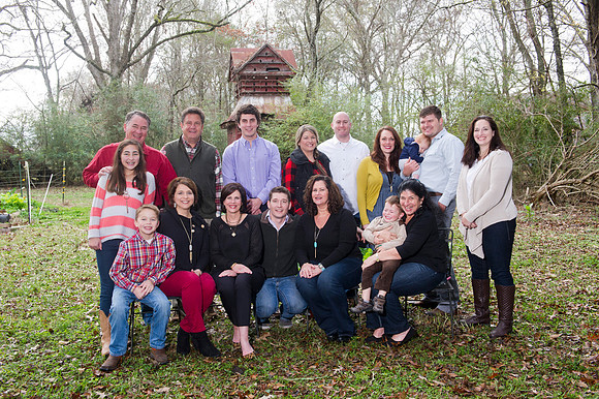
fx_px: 582
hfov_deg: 54.5
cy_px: 200
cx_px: 300
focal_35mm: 35
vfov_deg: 37.8
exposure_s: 1/125
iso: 1250
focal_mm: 35
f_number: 7.1
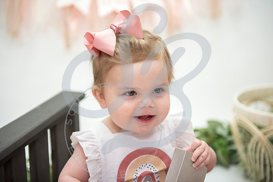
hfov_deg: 33.4
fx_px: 455
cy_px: 91
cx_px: 136
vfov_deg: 22.6
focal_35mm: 60
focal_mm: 60
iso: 160
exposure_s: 1/400
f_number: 2.8
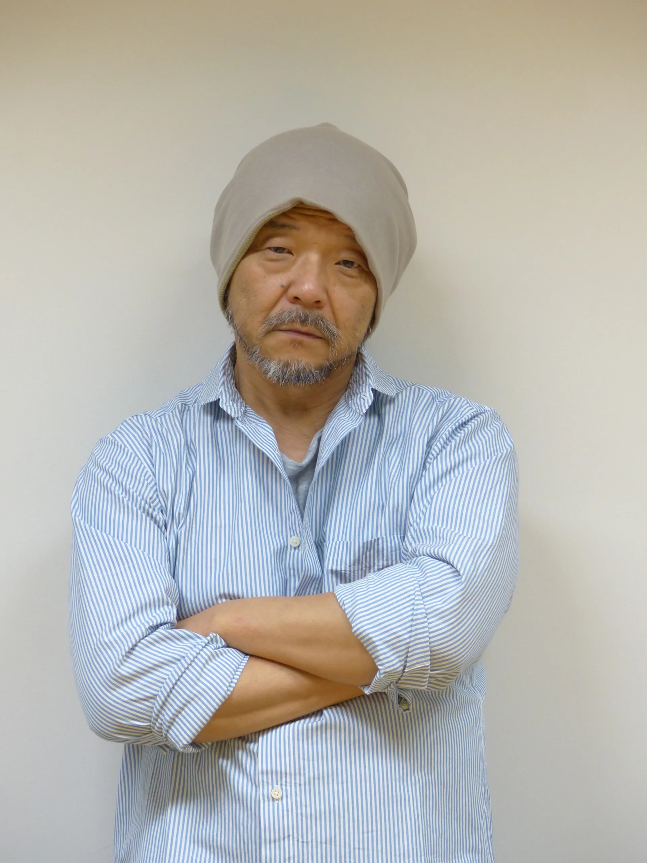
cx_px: 324
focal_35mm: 121
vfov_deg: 16.3
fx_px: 3015
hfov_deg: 12.2
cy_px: 432
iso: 250
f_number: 2.8
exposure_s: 1/60
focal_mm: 21.8
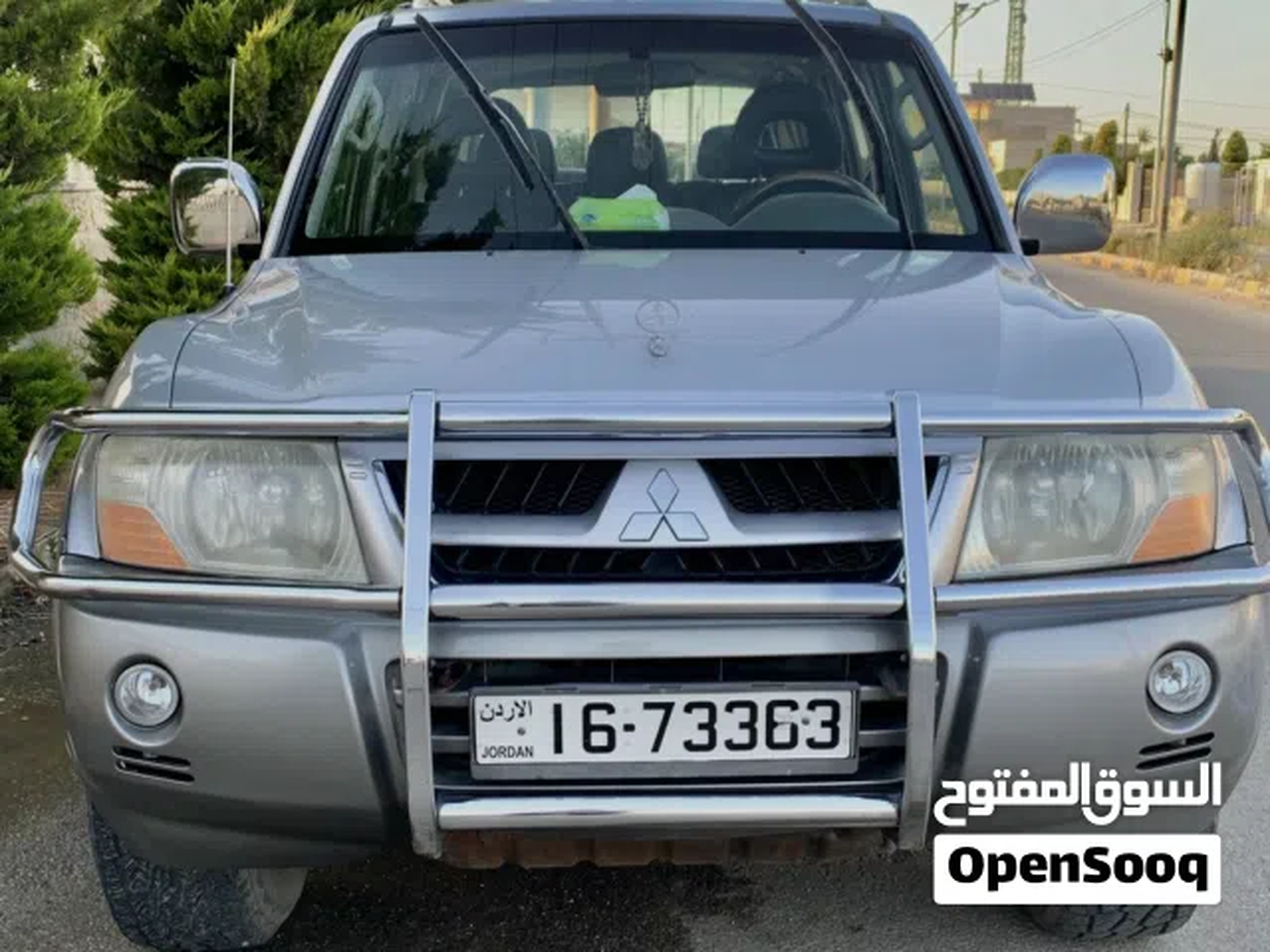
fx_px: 954
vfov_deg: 53.1
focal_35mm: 26
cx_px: 635
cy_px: 476
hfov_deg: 67.3
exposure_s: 1/121
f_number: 1.8
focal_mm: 4.25
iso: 25
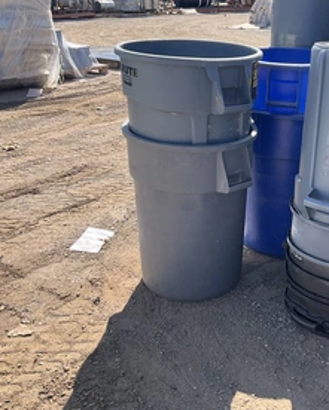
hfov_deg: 35.4
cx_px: 261
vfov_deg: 44.7
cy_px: 190
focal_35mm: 41
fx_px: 499
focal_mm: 3
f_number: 1.8
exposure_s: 1/700
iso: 25
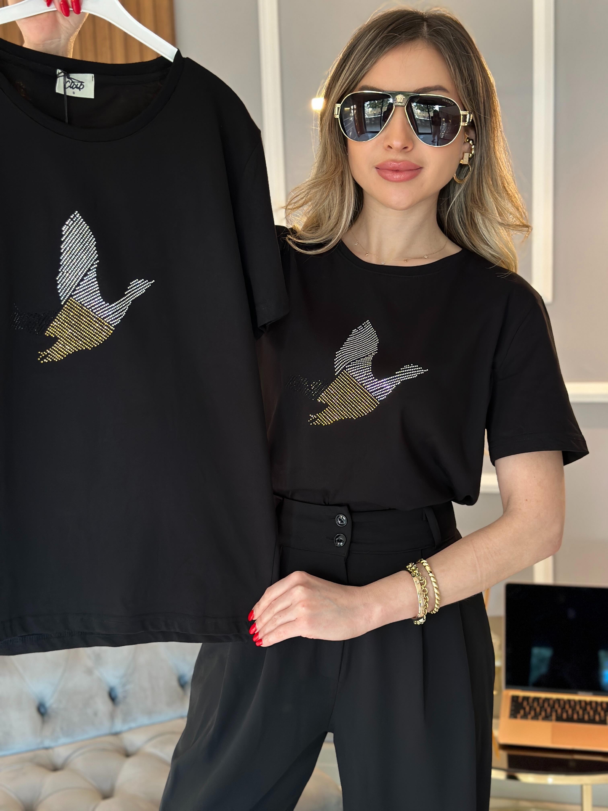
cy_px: 406
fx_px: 1124
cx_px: 304
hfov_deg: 30.3
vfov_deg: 39.7
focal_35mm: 48
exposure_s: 1/60
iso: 200
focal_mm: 6.86
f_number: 1.78
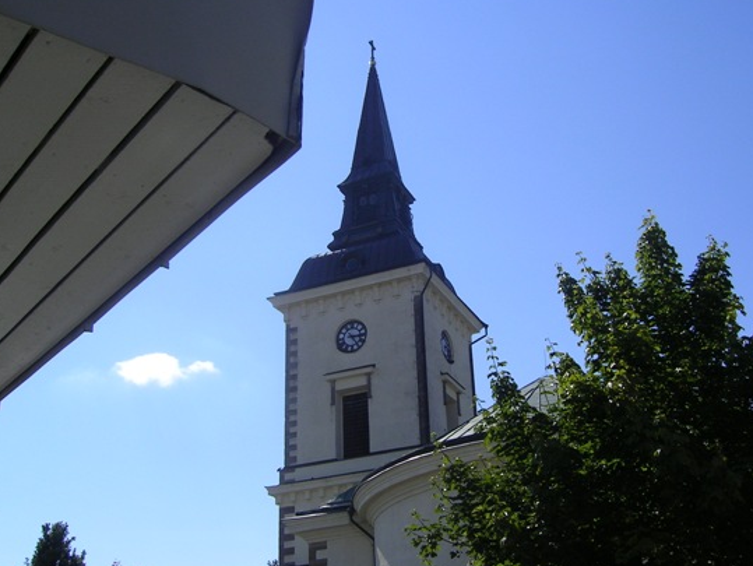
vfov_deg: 35.2
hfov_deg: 45.7
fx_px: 892
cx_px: 419
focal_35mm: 41
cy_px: 303
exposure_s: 1/654
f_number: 4.8
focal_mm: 5.6
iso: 50
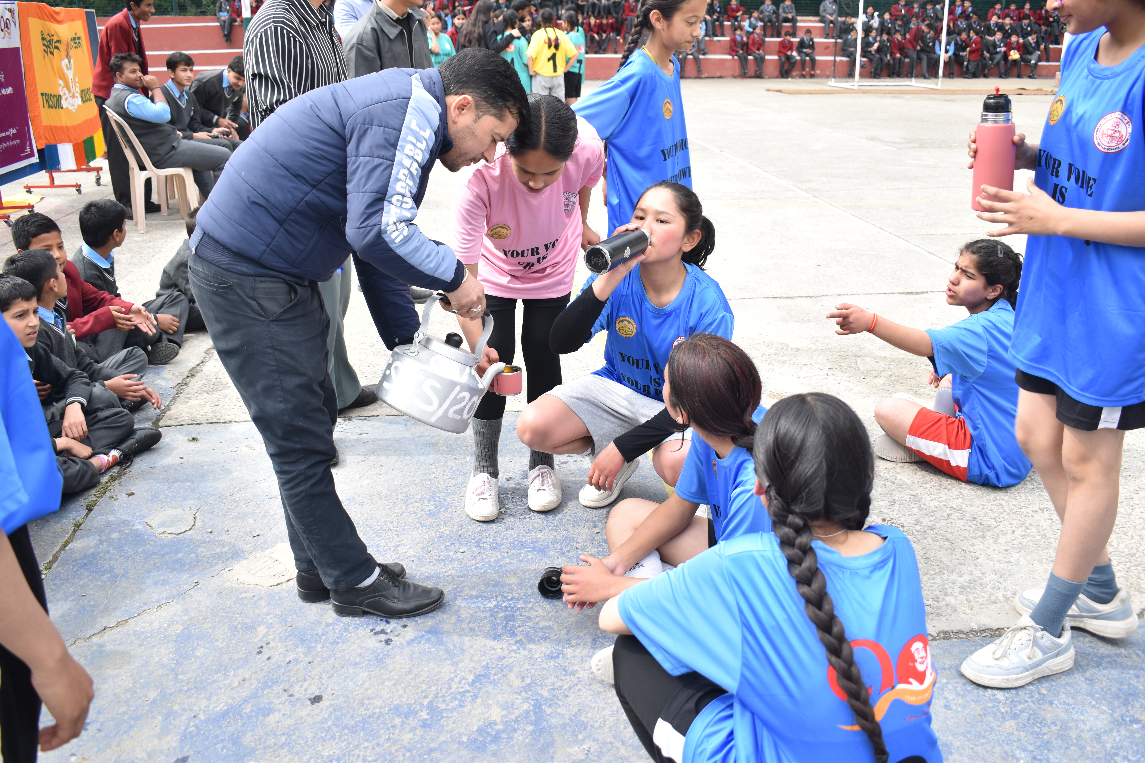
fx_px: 1002
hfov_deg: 59.5
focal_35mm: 32
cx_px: 572
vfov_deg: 41.7
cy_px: 382
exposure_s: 1/160
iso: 100
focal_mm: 21
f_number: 3.8
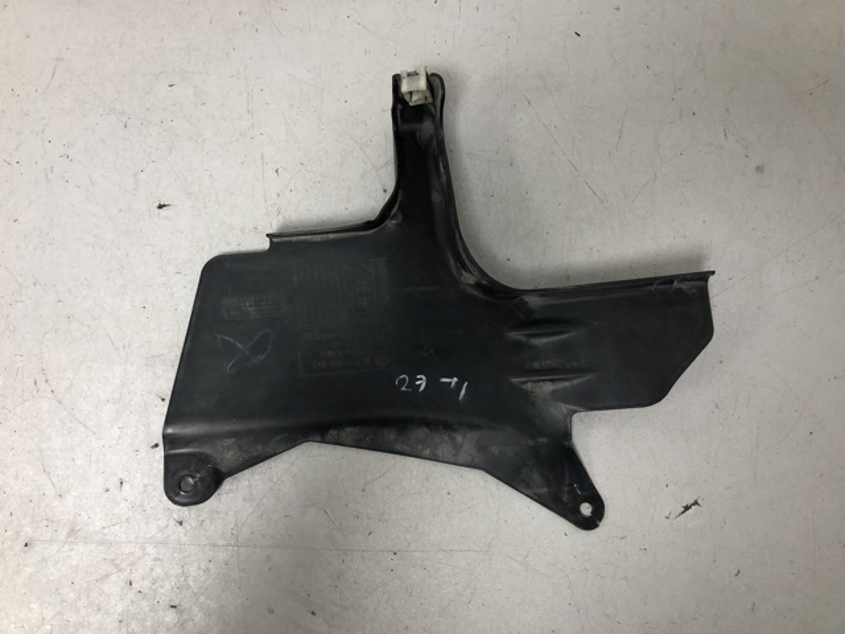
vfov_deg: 49.7
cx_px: 422
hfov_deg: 63.4
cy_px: 317
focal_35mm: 28
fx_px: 683
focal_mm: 4
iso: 40
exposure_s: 1/25
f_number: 1.8
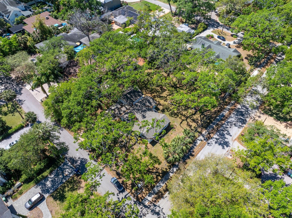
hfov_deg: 71.6
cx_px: 146
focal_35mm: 24
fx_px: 202
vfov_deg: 56.7
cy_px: 109
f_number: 2.8
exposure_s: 1/1000
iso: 100
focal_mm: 12.29
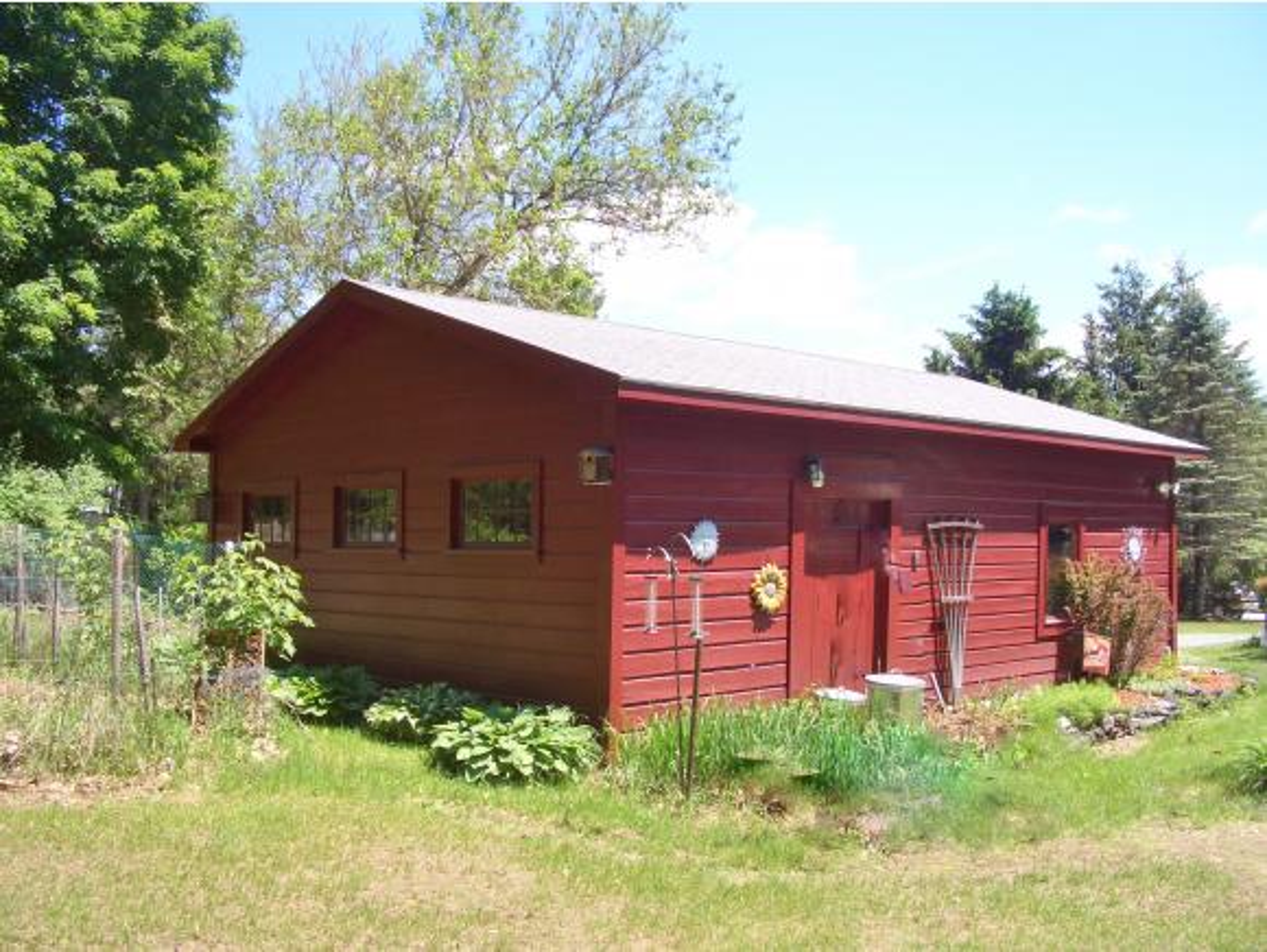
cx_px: 634
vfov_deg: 40.8
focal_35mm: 35
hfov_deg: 52.6
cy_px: 476
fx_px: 1282
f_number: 4.3
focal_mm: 5.8
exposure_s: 1/160
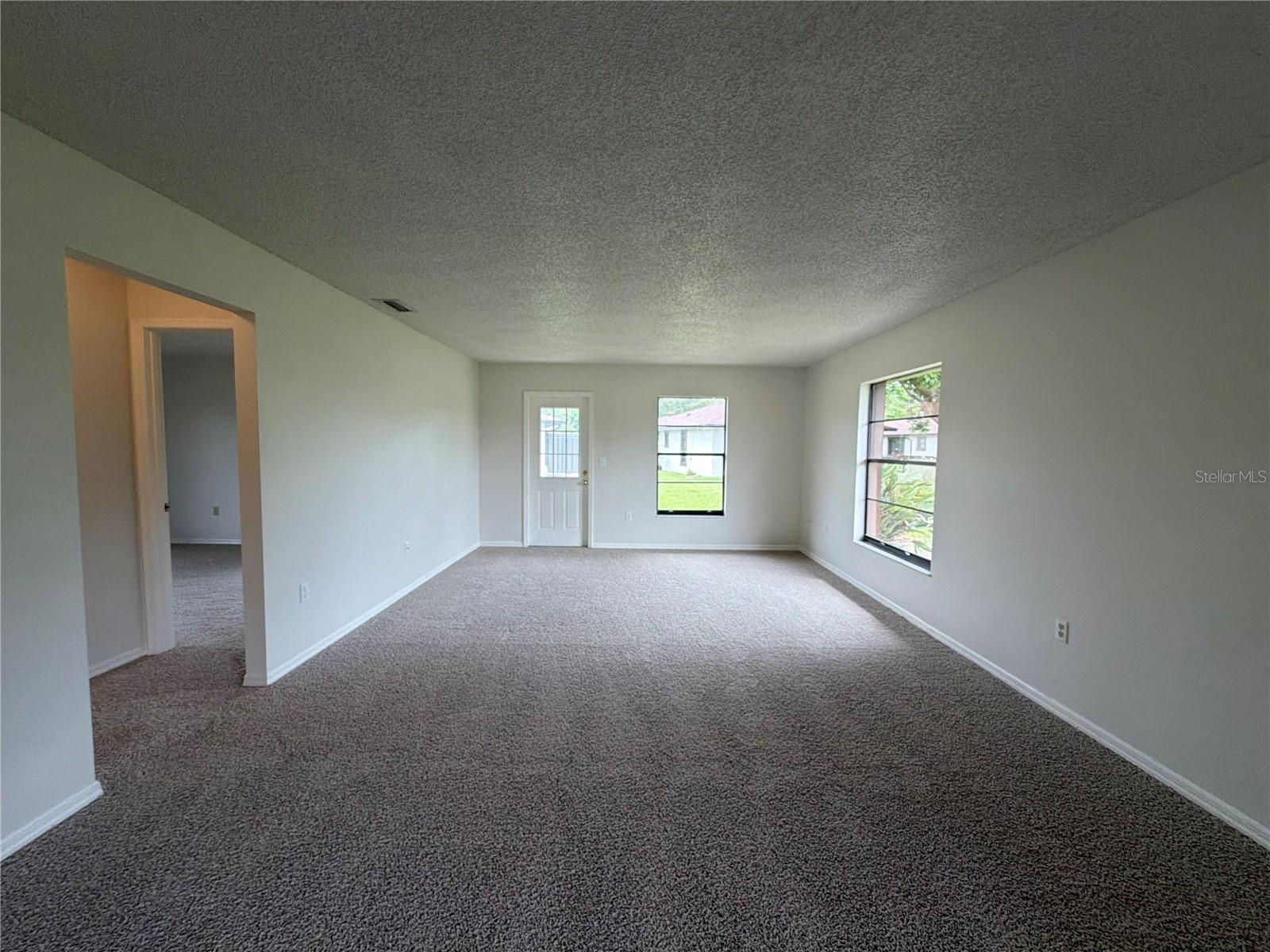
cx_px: 635
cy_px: 476
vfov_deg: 85.7
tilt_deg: -4.4
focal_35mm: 14
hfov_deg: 102.1
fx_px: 514
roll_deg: -0.2
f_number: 2.2
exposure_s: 1/120
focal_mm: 2.22
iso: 125
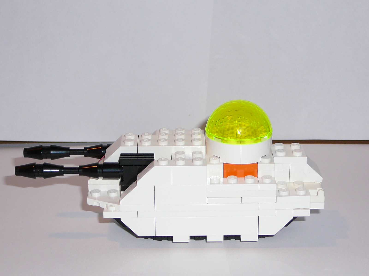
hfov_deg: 24.1
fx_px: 863
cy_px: 138
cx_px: 184
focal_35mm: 81
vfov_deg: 18.2
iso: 100
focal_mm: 9.7
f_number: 3.6
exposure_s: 1/30
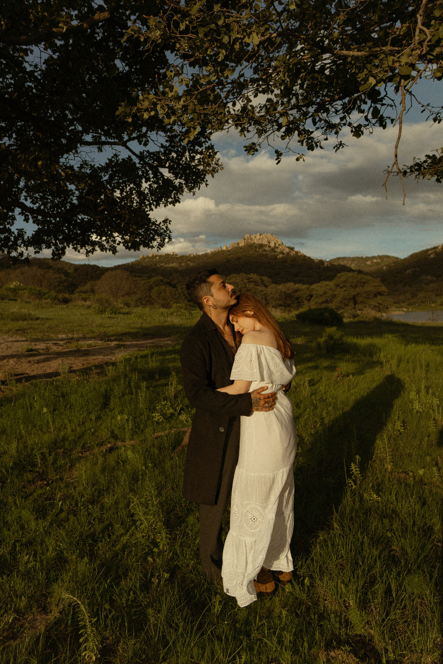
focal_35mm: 24
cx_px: 222
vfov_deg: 73.7
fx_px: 443
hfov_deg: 53.1
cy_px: 332
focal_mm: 16
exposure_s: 1/4000
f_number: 2.2
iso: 100
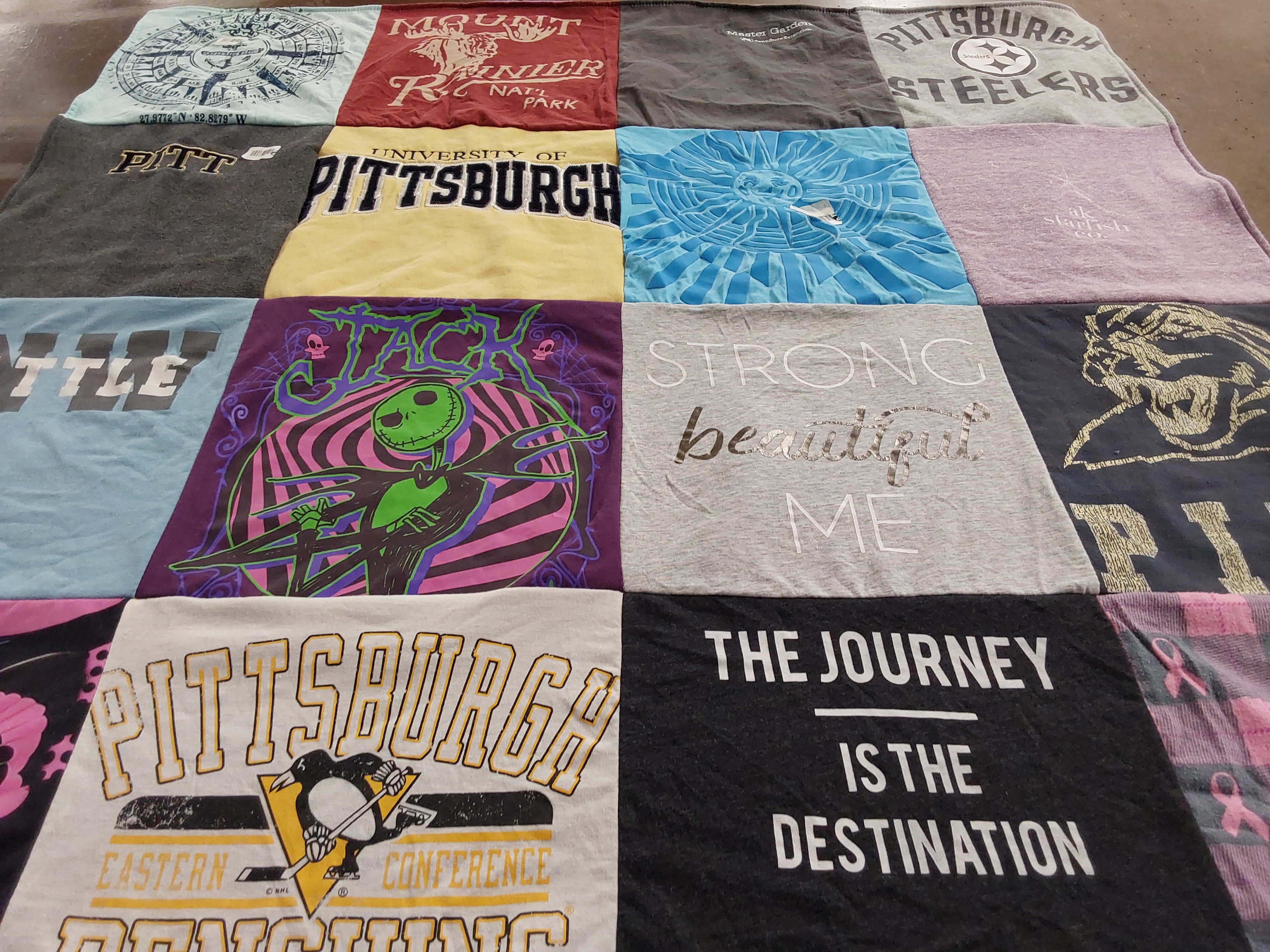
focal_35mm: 28
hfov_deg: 63.4
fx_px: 1027
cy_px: 476
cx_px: 635
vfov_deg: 49.7
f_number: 1.9
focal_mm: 2.91
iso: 100
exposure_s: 1/50
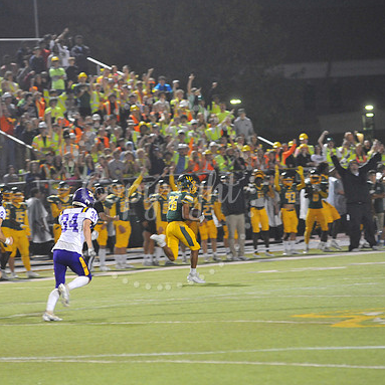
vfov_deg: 6.8
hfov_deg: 6.8
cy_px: 193
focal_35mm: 257
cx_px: 160
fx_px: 3234
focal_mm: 200
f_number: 4
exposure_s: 1/160
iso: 4000
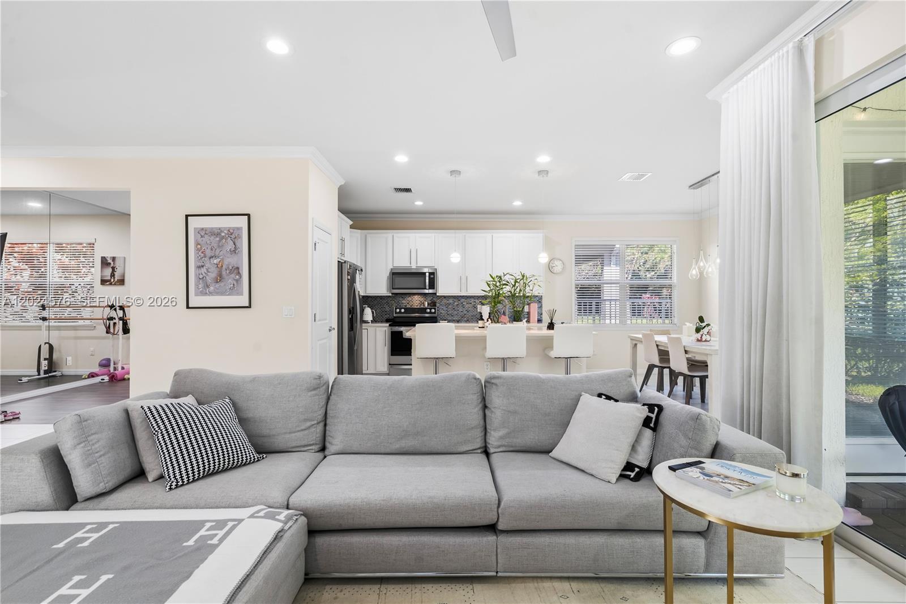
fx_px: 403
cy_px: 302
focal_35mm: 16
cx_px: 453
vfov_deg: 73.7
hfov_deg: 96.7
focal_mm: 16
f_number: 8
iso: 100
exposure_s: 1/1.25
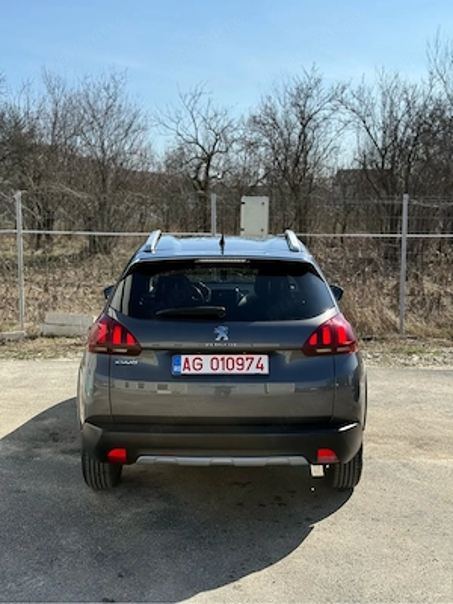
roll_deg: +0.5
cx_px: 226
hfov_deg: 30.3
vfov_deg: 39.7
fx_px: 838
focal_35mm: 48
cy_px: 302
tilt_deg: -5.8
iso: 100
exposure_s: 1/5208
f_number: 1.78
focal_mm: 6.76
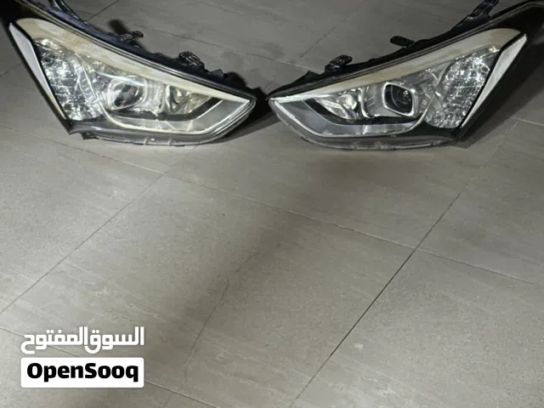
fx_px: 754
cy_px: 204
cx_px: 272
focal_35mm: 48
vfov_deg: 30.3
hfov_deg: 39.7
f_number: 1.78
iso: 640
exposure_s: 1/25
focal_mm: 6.86
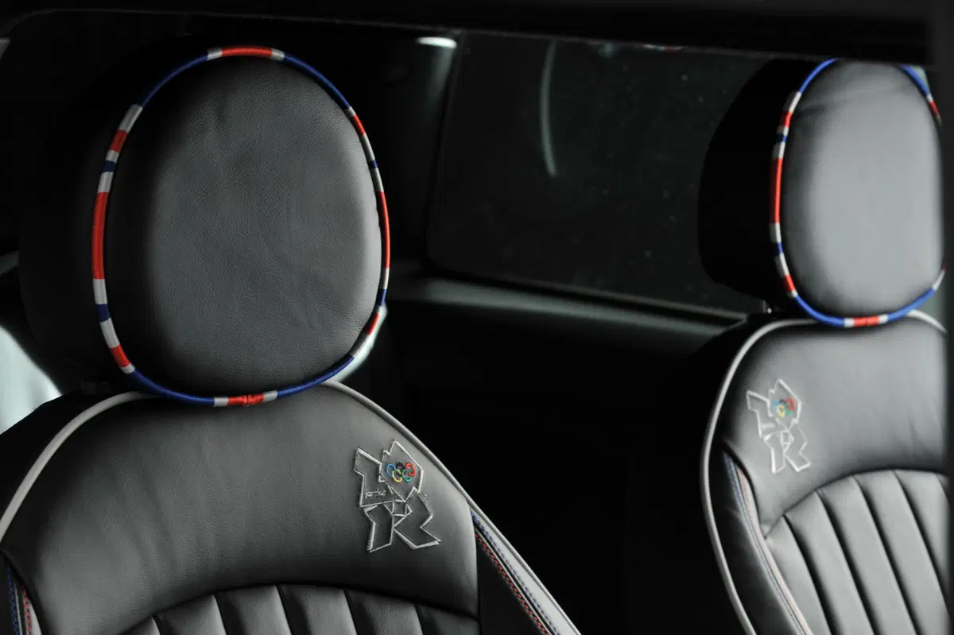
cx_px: 477
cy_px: 318
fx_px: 2702
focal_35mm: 102
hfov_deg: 20.0
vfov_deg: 13.4
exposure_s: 1
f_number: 10
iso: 200
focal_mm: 102
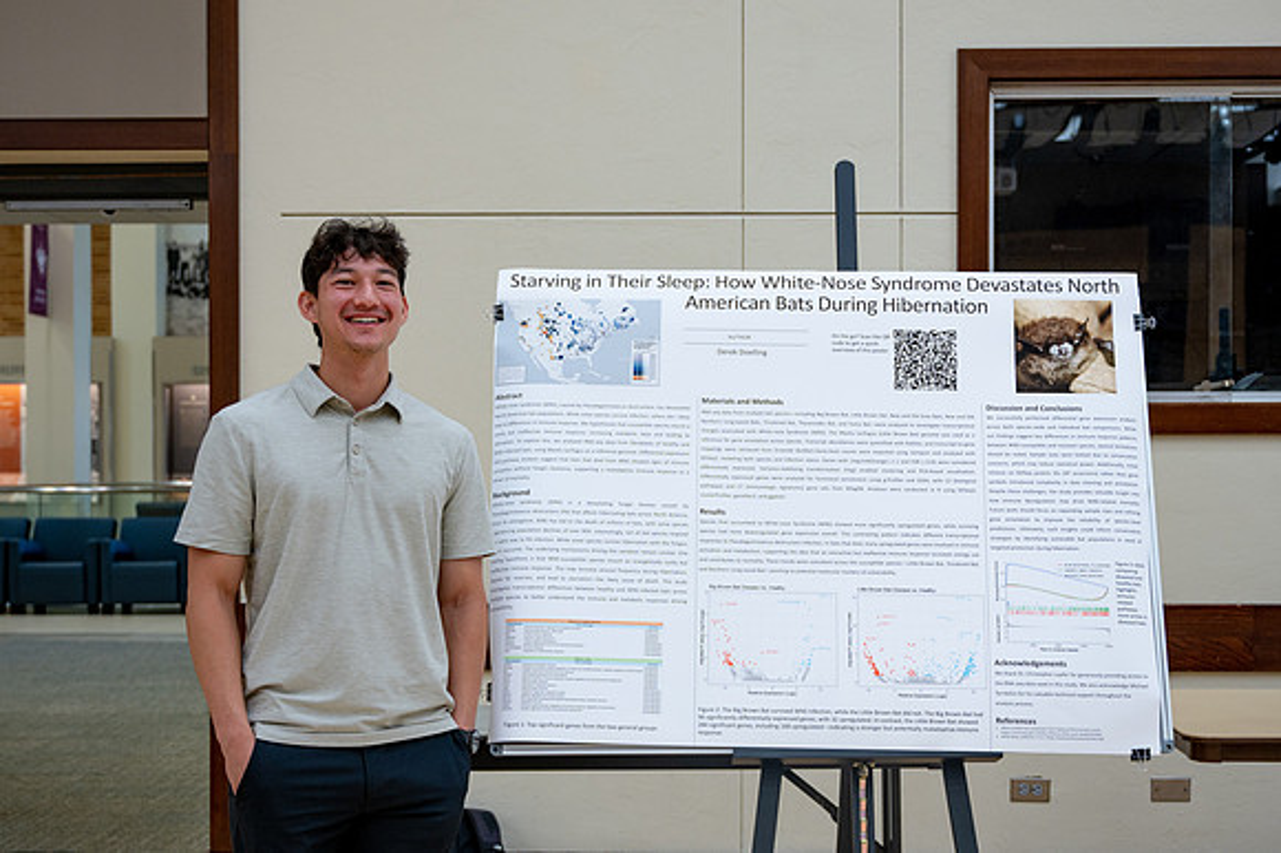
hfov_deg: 39.9
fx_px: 1766
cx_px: 666
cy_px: 480
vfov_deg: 27.1
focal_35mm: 50
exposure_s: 1/100
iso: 640
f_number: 4
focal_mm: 39
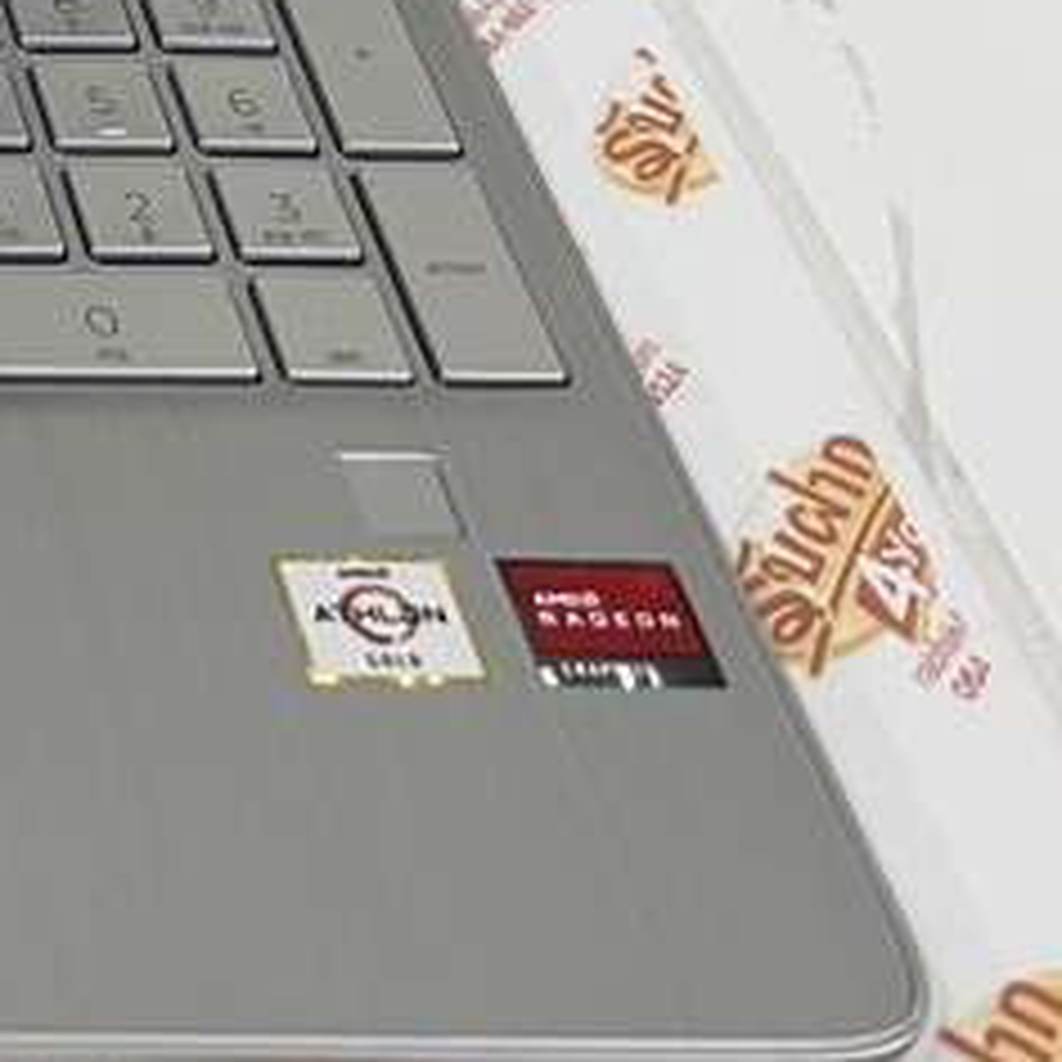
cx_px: -990
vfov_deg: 16.4
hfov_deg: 14.9
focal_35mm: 98
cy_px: -450
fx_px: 3402
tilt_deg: -34.5
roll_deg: +0.1
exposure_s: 1/50
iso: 160
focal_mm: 5.7
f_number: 1.5
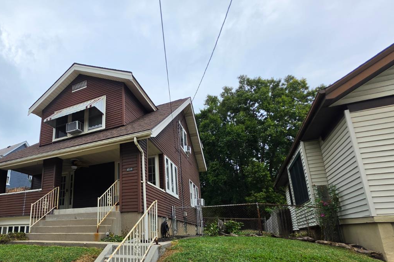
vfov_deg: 60.1
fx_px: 219
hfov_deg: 80.0
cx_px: 119
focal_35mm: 20
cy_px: 180
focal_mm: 2.2
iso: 32
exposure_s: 1/1946
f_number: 1.9
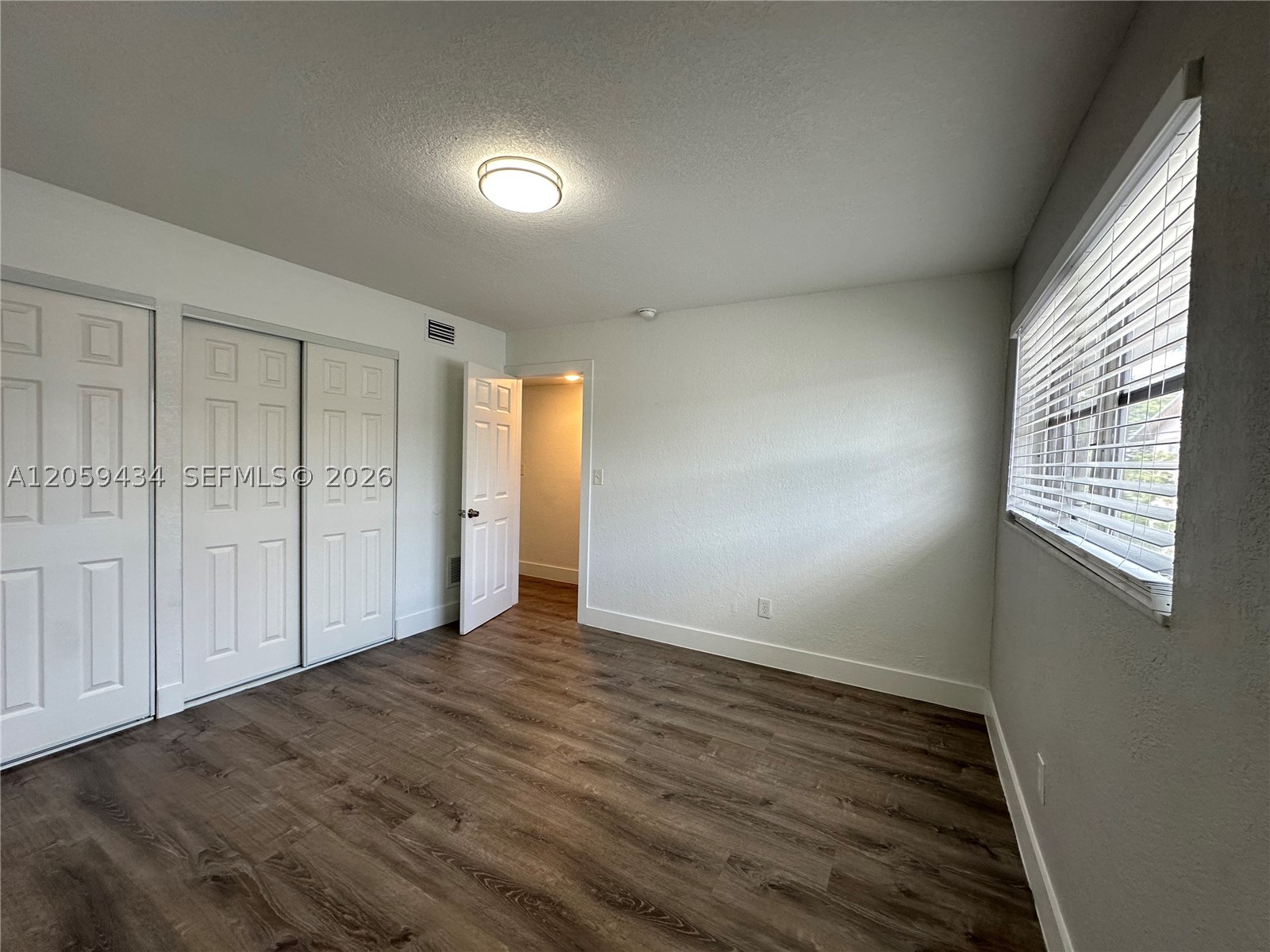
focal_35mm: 14
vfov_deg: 85.7
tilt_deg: -0.6
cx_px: 635
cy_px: 476
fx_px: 514
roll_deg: -2.0
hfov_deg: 102.1
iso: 160
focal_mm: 2.22
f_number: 2.2
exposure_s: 1/120
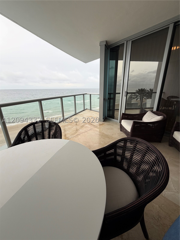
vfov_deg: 102.1
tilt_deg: -18.7
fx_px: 97
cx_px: 90
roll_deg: +0.9
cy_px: 120
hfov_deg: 85.7
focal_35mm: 14
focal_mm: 2.22
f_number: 2.2
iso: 40
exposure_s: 1/167
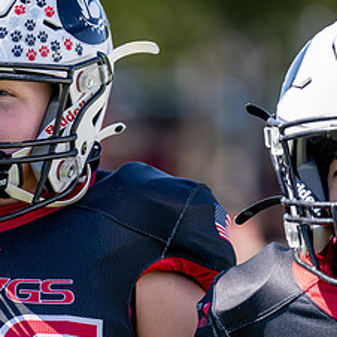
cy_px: 192
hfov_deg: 3.4
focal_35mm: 517
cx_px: 25
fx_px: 5694
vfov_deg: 3.4
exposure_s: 1/1000
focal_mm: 176
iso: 100
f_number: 2.8
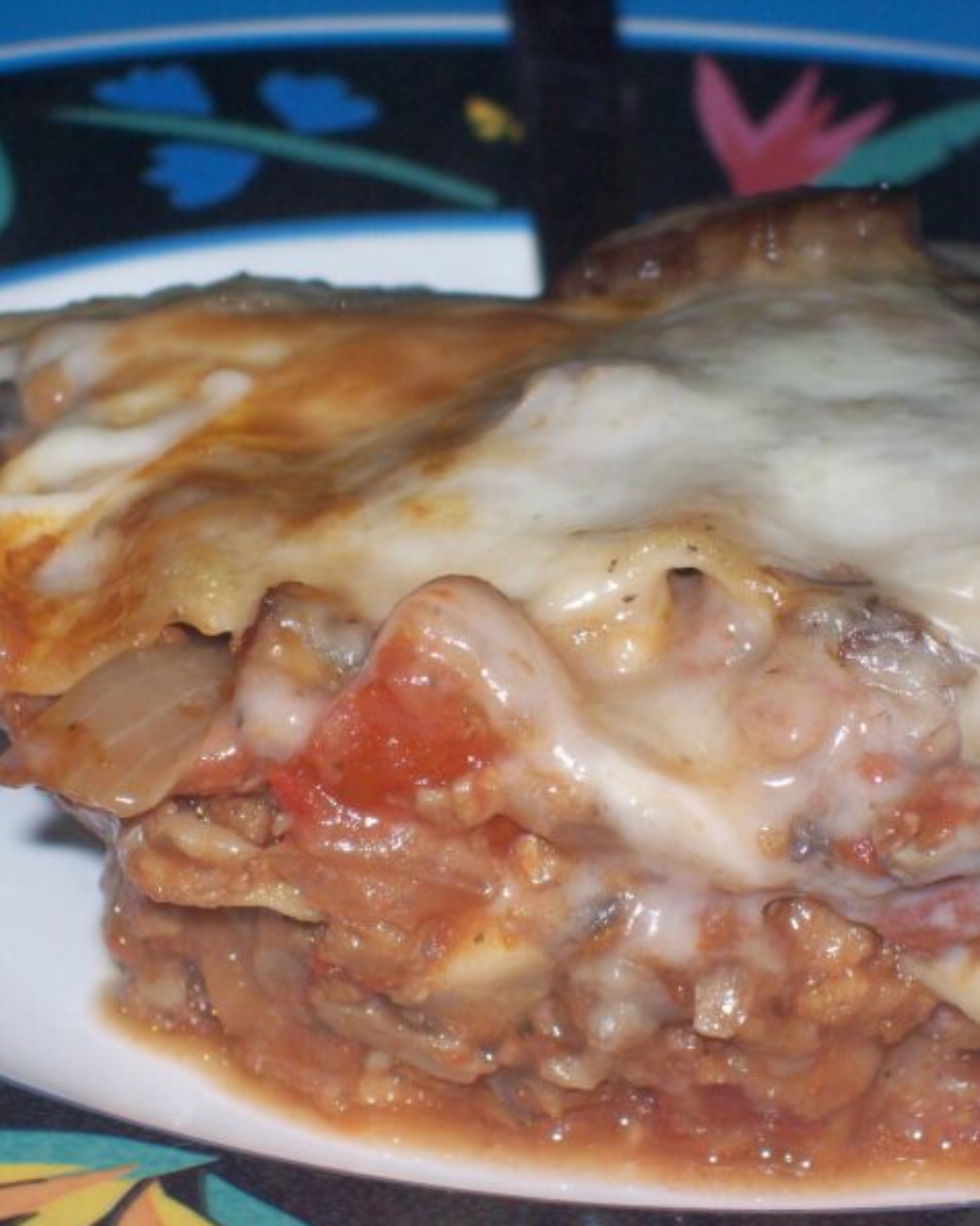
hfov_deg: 10.9
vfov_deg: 13.6
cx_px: 559
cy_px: 611
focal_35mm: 142
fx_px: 5150
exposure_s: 1/128
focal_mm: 18
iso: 80
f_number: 4.8
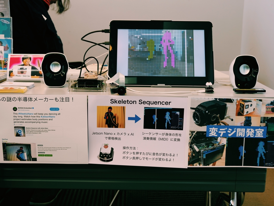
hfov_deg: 39.7
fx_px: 380
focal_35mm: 48
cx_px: 137
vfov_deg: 30.3
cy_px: 103
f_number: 4
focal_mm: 24
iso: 250
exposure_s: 1/60
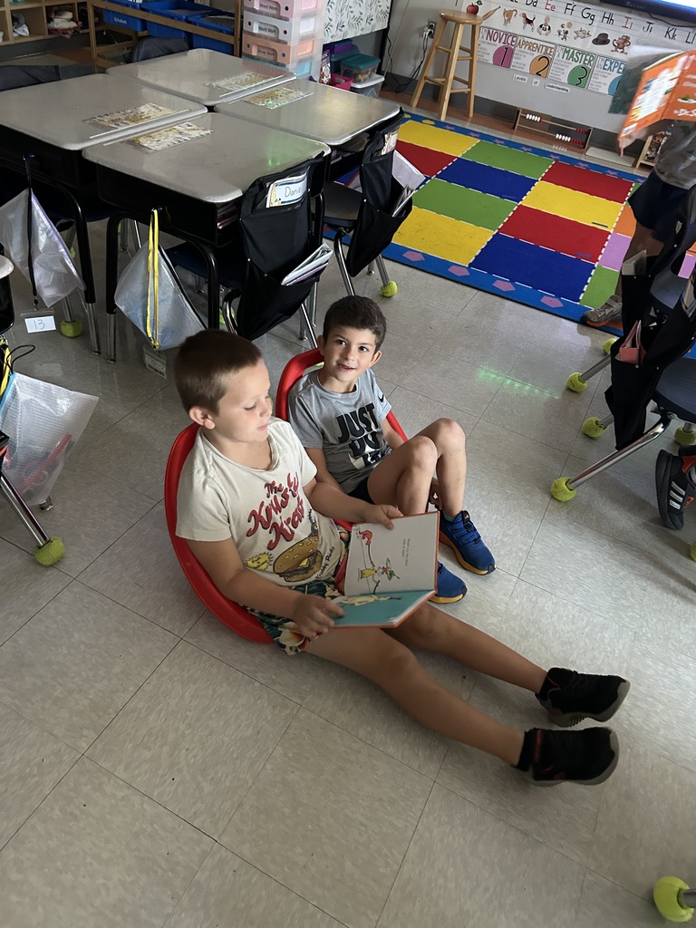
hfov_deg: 53.1
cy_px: 464
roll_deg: -11.5
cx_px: 348
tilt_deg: -39.2
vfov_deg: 67.3
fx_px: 697
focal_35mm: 26
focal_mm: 5.7
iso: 400
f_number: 1.5
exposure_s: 1/40
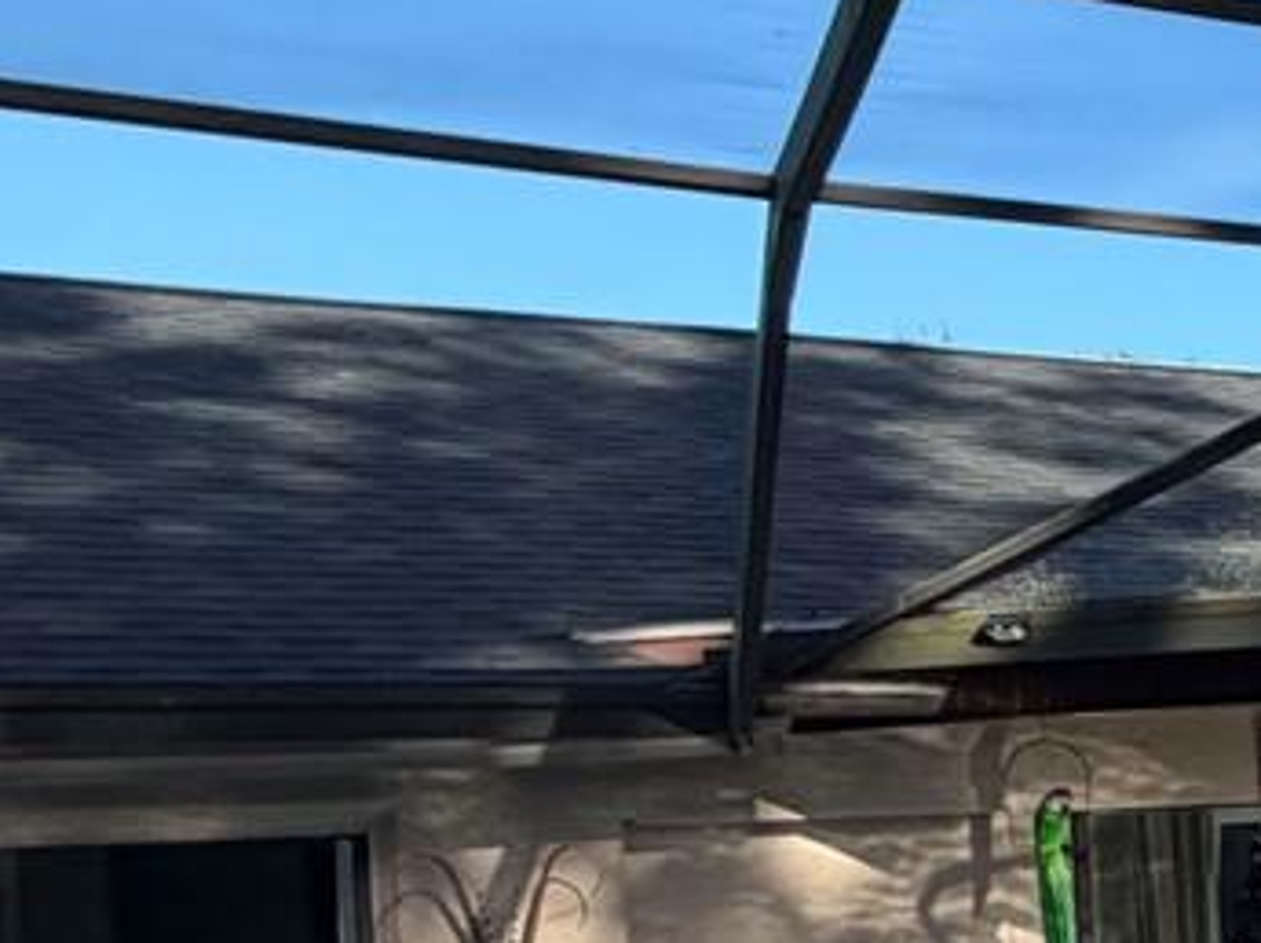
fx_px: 2365
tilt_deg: -0.4
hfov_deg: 18.0
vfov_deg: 22.1
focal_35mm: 65
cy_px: 815
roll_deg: +3.5
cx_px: 2624
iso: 64
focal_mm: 2.22
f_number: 2.2
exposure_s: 1/502
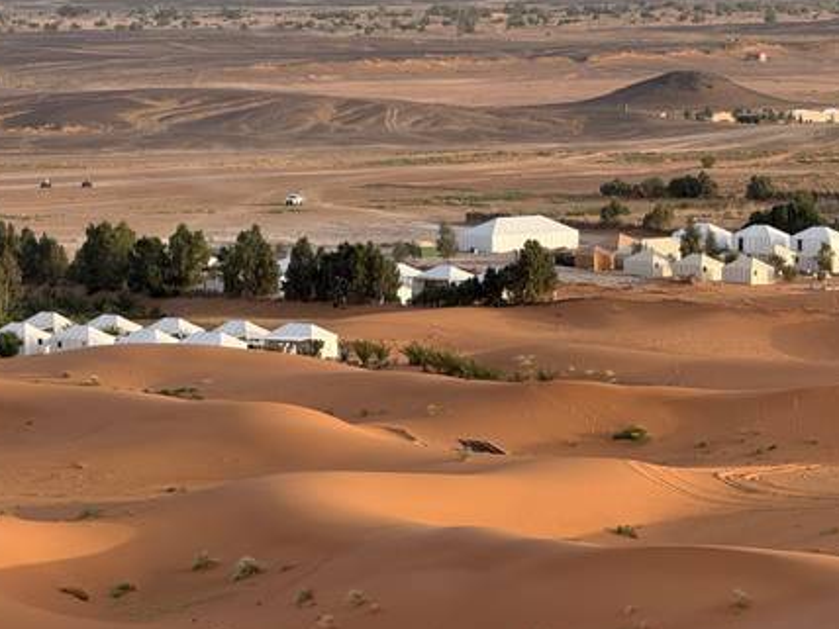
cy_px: 241
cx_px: 521
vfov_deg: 7.4
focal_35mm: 202
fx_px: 4896
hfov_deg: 9.8
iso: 64
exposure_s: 1/514
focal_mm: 15.66
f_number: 2.8
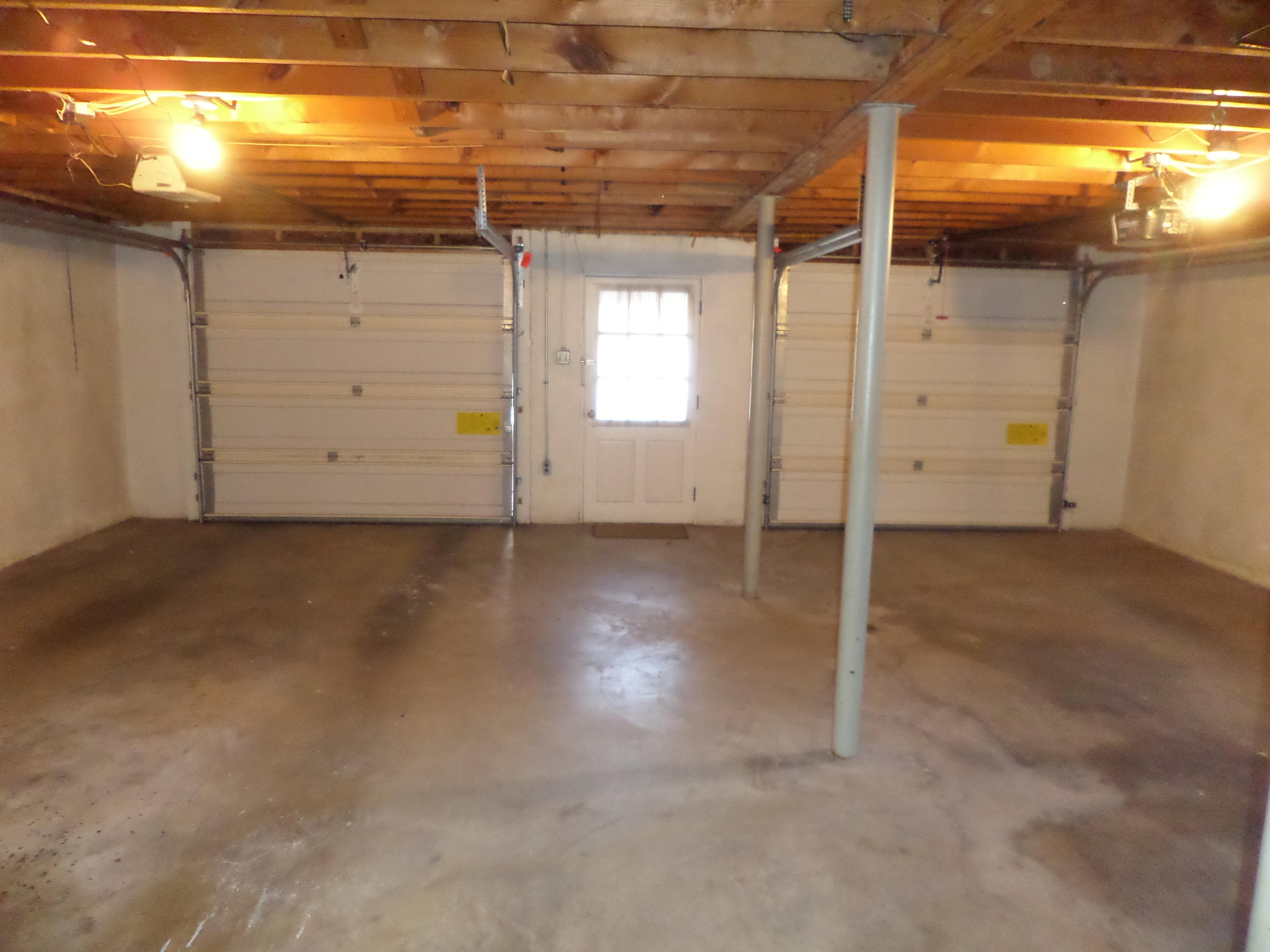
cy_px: 476
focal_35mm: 24
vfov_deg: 56.8
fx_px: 881
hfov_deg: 71.6
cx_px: 635
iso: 480
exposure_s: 1/20
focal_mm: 4.3
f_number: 3.1
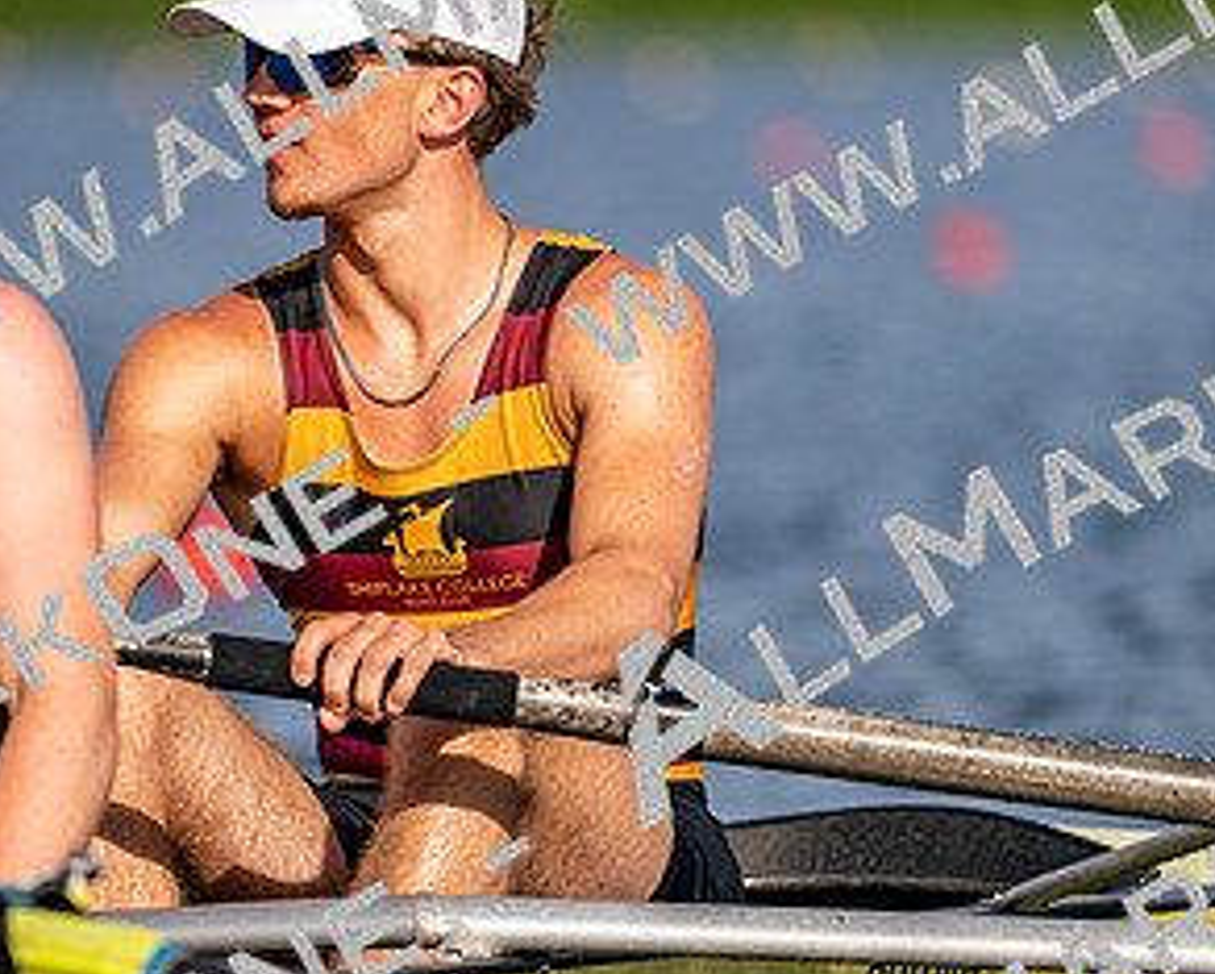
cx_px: 262
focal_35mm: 745
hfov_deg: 2.6
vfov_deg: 2.1
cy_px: 435
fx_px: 26808
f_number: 4.5
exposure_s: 1/2500
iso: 180
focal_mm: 400
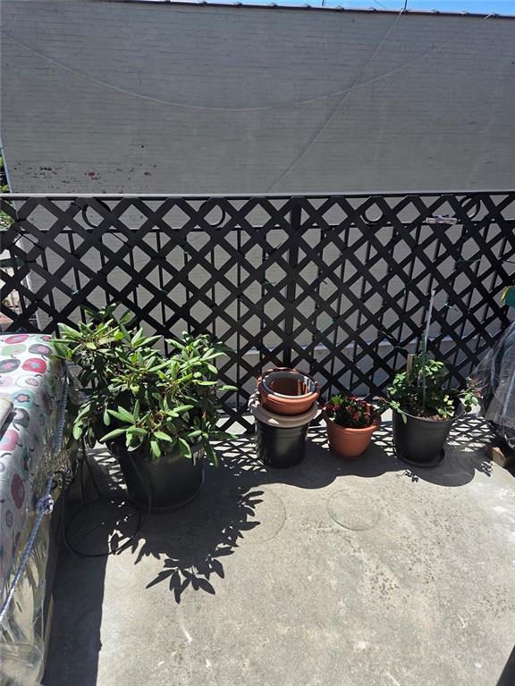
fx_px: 456
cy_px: 343
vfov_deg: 73.9
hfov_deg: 58.9
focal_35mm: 23
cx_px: 258
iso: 80
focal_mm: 5.4
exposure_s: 1/2977
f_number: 1.8
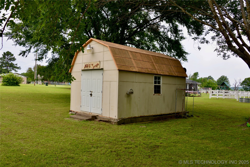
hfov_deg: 58.7
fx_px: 222
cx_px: 125
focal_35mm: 32
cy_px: 84
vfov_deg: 41.1
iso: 320
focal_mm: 32
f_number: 9
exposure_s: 1/200
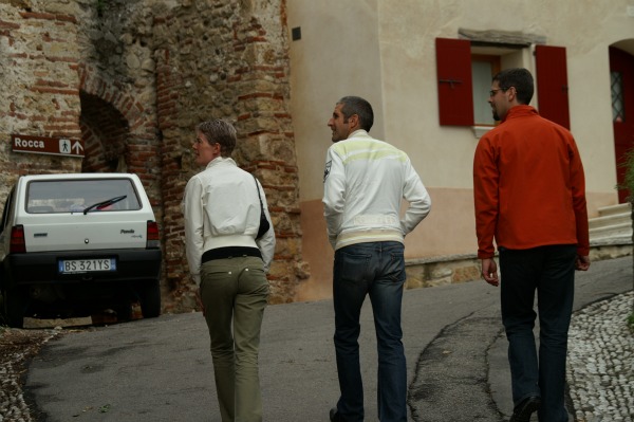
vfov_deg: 10.1
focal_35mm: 135
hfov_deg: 15.2
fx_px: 2375
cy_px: 211
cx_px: 317
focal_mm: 90
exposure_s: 1/200
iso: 125
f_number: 8
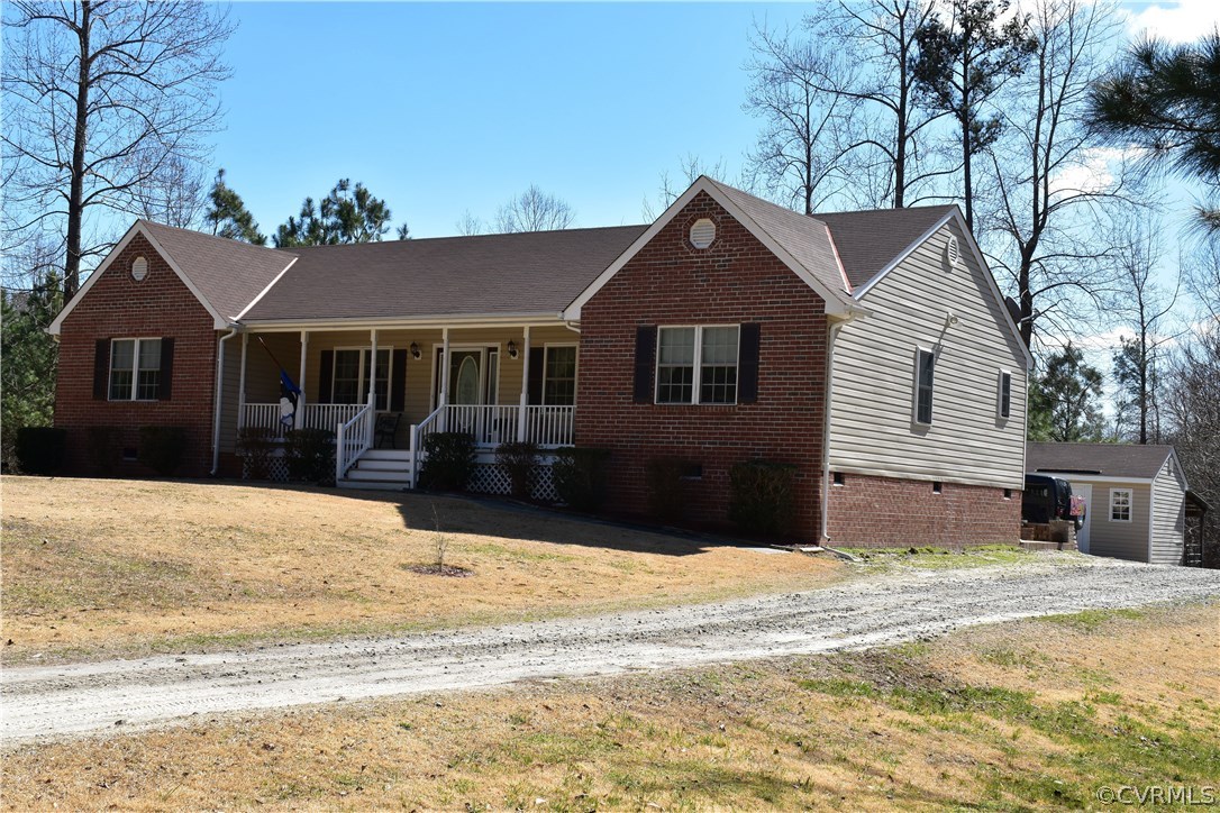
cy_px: 406
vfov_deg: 29.9
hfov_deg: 43.6
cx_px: 610
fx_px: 1525
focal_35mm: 45
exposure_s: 1/400
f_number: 11
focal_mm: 30
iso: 400
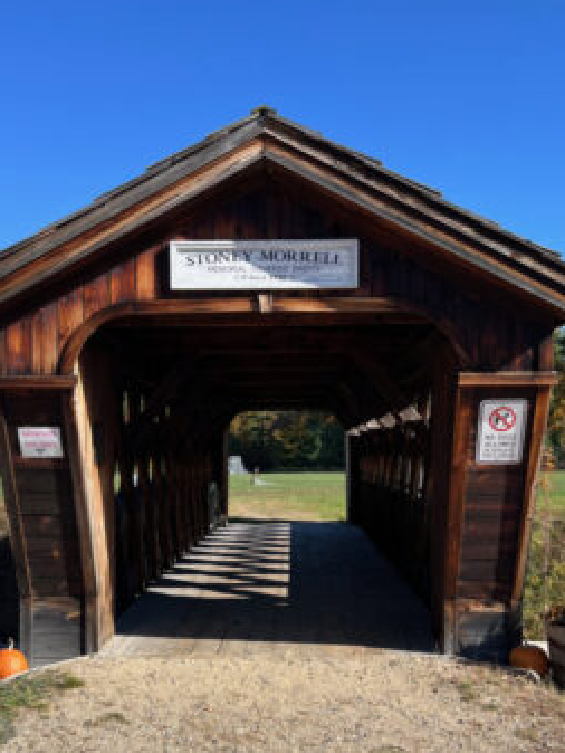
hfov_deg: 38.7
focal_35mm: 37
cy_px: 487
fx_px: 805
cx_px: 275
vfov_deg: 49.4
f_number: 1.5
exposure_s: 1/2457
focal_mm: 5.7
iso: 50
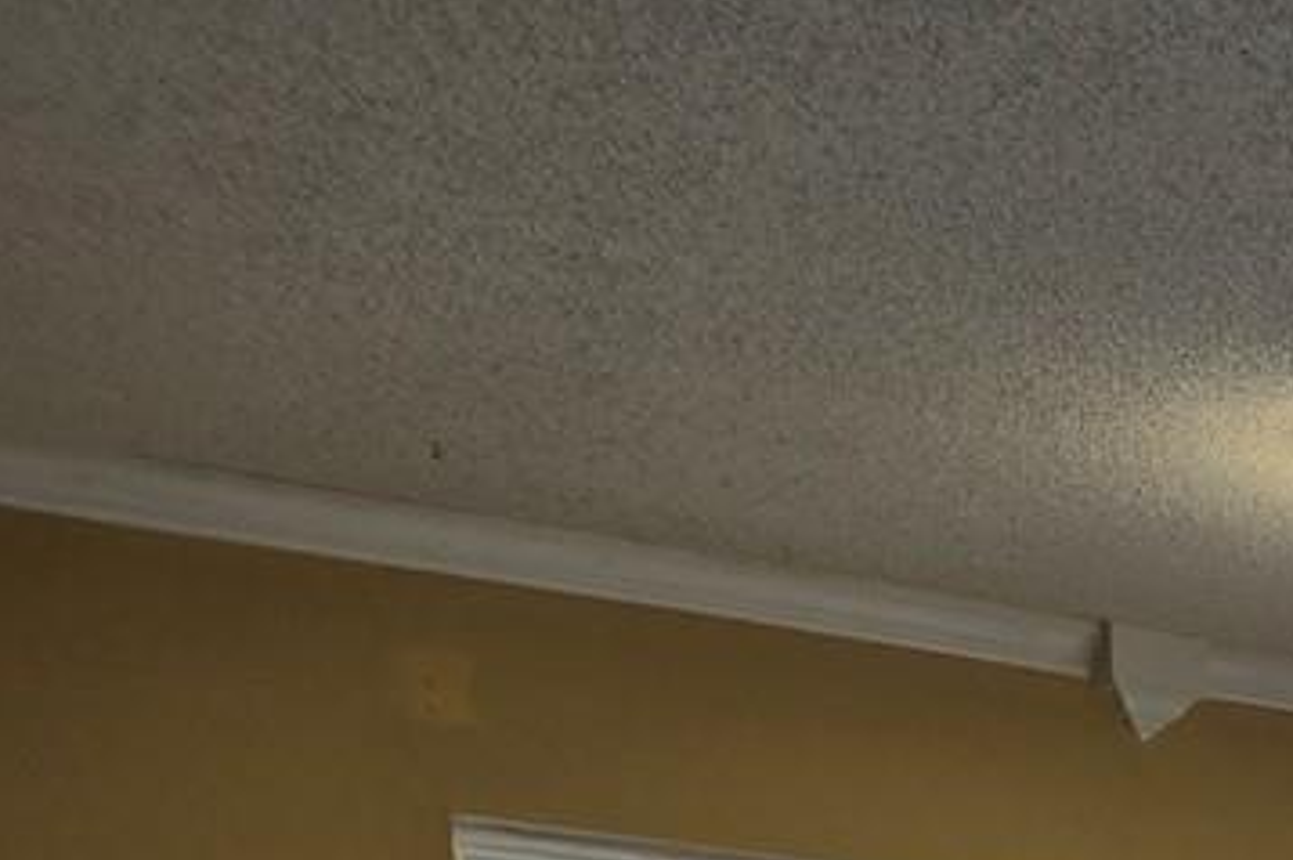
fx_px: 3839
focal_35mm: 107
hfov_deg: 14.8
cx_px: 2759
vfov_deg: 10.8
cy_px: 2078
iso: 25
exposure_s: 1/120
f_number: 1.8
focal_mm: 5.4
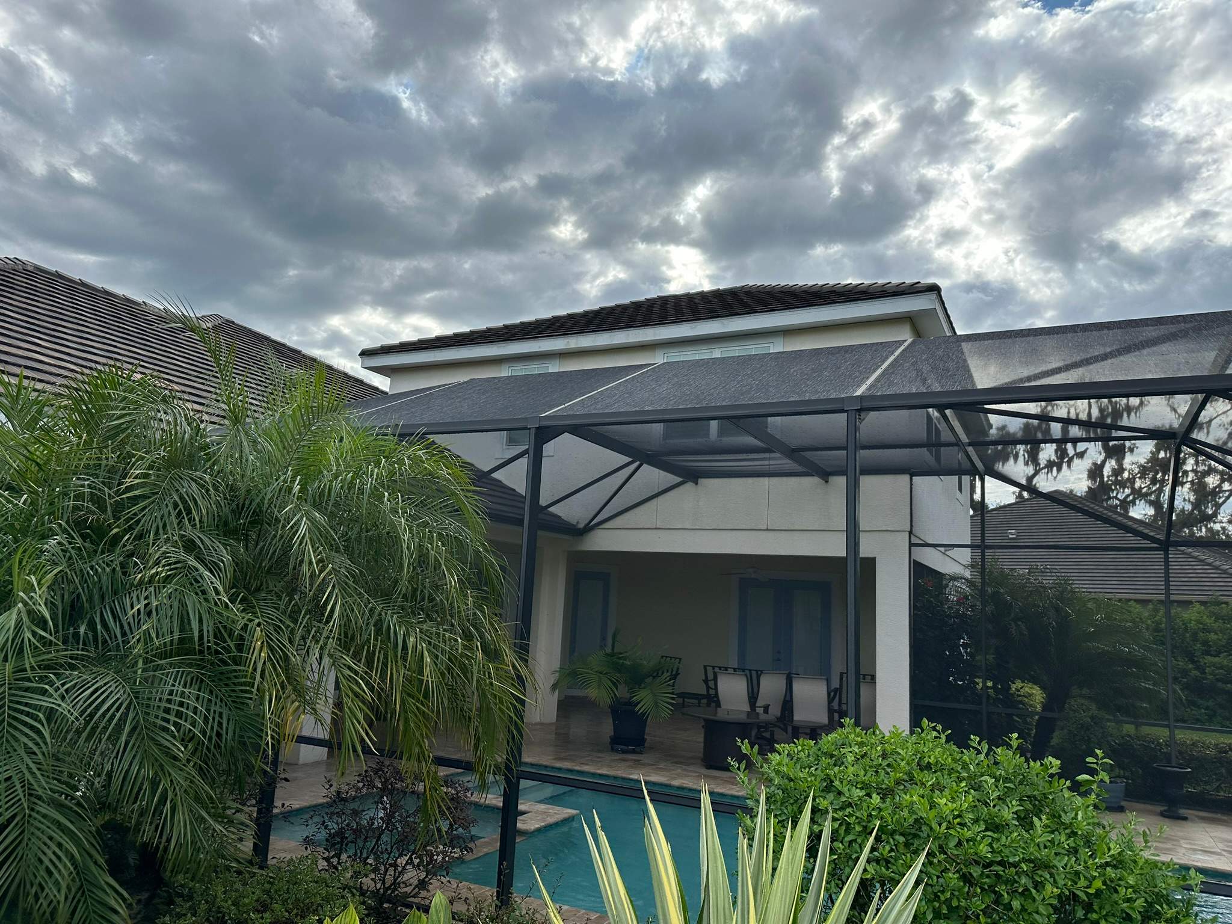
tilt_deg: +10.4
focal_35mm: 24
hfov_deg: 71.6
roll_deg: -3.4
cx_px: 616
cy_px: 462
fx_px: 854
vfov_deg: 56.8
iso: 80
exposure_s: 1/3155
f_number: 1.78
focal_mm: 6.86
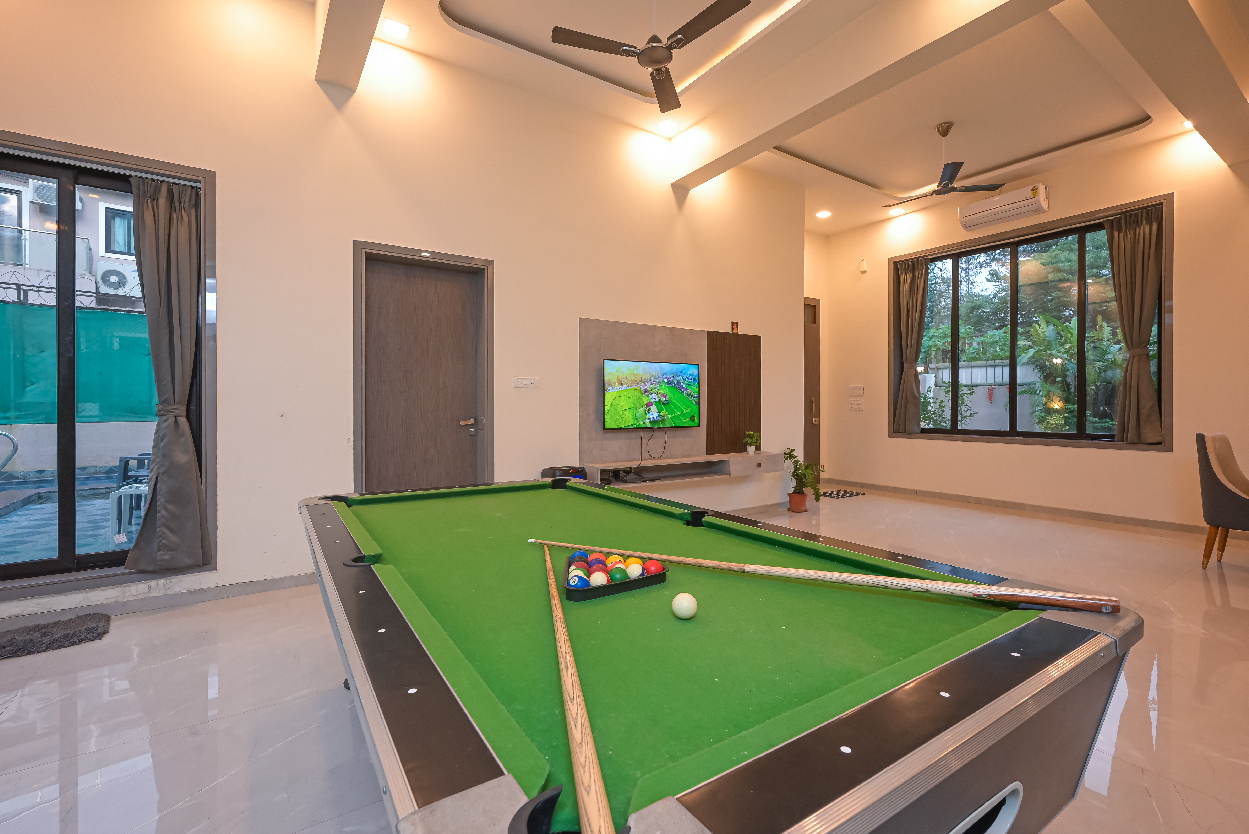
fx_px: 538
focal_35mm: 16
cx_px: 624
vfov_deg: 75.5
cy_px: 417
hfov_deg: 98.5
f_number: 9
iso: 800
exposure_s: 1/20
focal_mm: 15.5
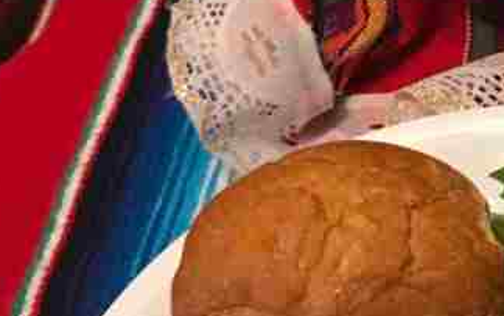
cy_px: 44
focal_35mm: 122
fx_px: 1677
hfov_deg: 16.3
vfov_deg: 10.7
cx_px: 628
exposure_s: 1/15
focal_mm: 4
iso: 40
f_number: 1.8
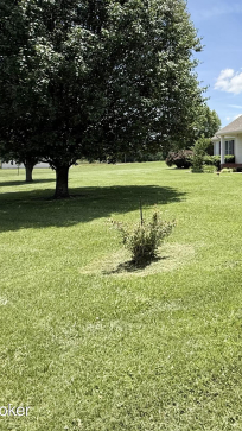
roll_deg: +0.8
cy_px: 140
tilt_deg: +5.3
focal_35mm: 28
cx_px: 270
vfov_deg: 65.9
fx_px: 320
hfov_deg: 35.2
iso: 50
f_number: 2.2
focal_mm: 2.22
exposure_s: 1/1698
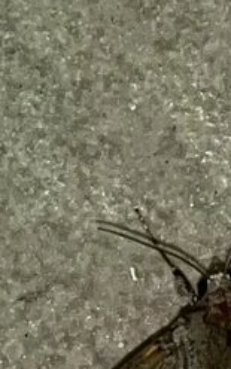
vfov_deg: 27.2
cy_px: 376
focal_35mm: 71
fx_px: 715
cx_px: 262
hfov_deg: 17.6
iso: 32
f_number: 1.6
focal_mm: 5.1
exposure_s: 1/79
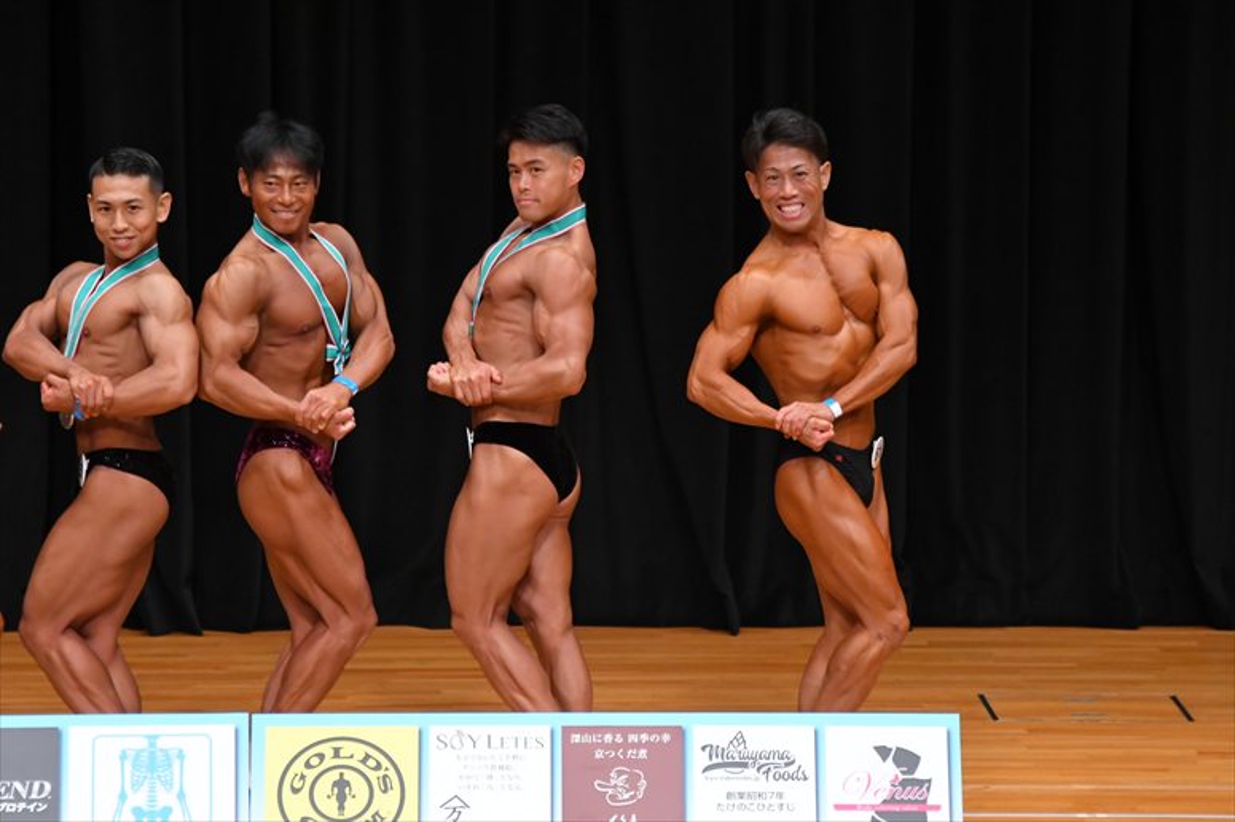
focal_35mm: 285
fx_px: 9772
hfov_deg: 7.2
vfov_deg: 4.8
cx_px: 618
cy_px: 411
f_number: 5.6
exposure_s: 1/400
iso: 3200
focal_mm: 190
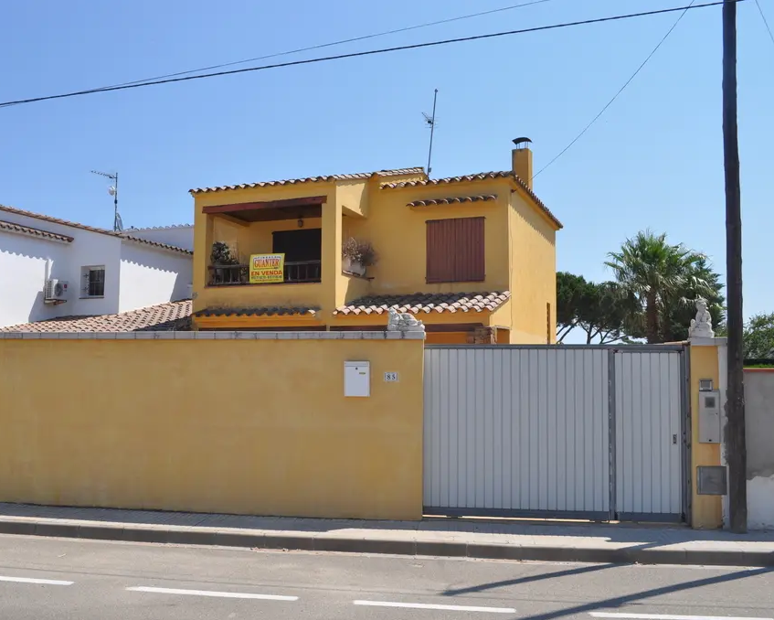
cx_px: 319
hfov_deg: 52.6
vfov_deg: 43.4
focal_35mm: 34
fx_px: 779
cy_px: 310
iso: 200
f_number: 10
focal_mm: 20
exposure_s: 1/400
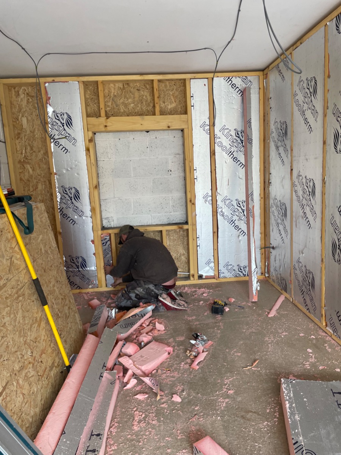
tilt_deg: -7.7
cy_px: 228
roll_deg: +4.4
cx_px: 170
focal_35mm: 26
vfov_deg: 67.3
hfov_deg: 53.1
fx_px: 341
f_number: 1.6
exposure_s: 1/121
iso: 80
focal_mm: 4.2
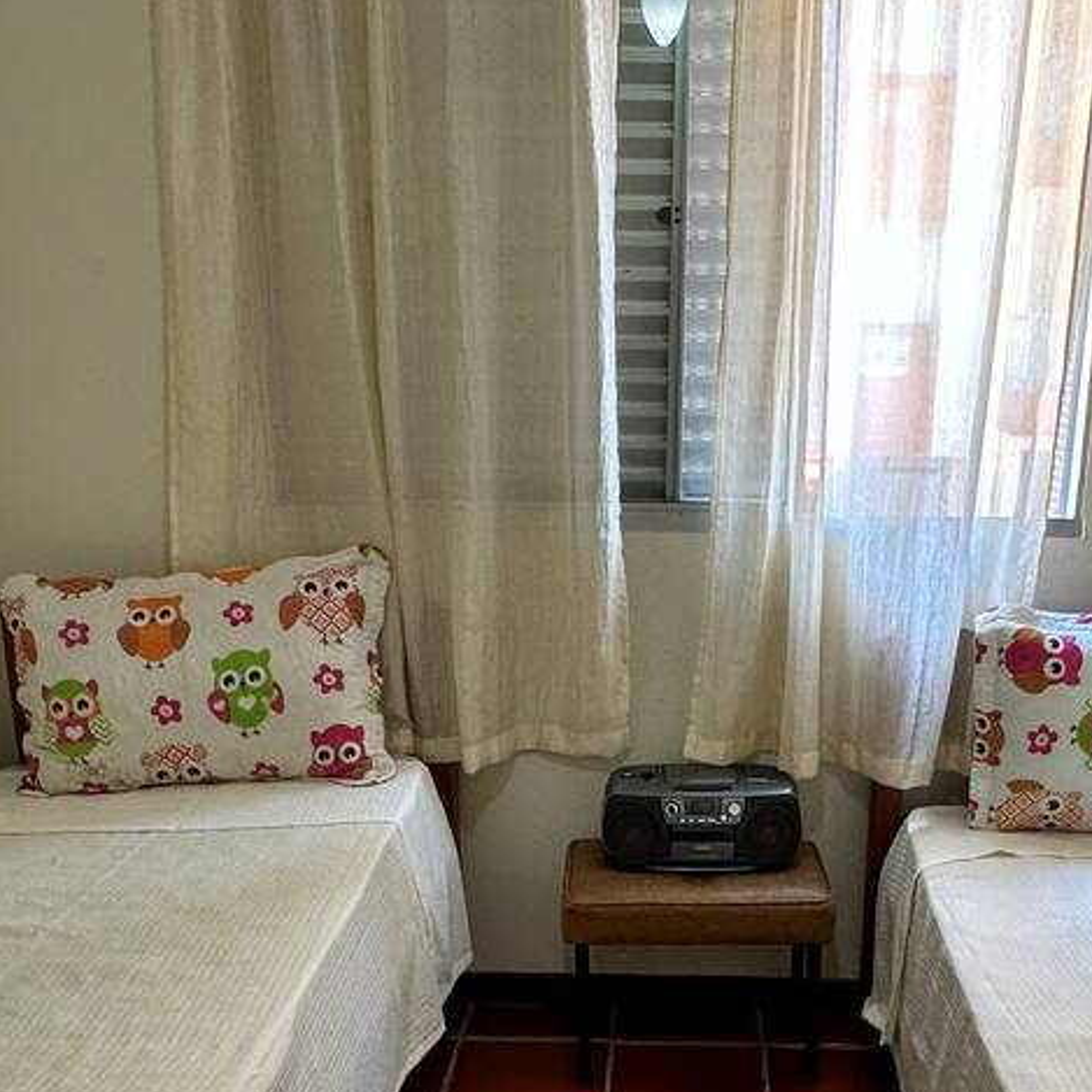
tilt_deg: -17.3
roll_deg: -1.1
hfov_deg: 43.6
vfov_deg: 43.3
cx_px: 664
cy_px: 726
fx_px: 1356
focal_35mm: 38
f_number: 2.2
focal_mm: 2.22
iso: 160
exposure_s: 1/120
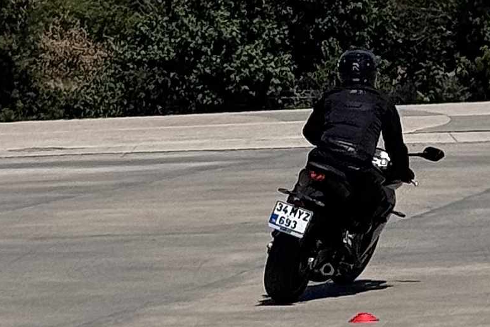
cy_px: 196
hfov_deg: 11.4
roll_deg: +2.6
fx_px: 2450
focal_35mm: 180
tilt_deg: +1.1
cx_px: 170
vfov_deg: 7.6
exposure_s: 1/7937
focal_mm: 6.76
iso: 80
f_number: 1.78
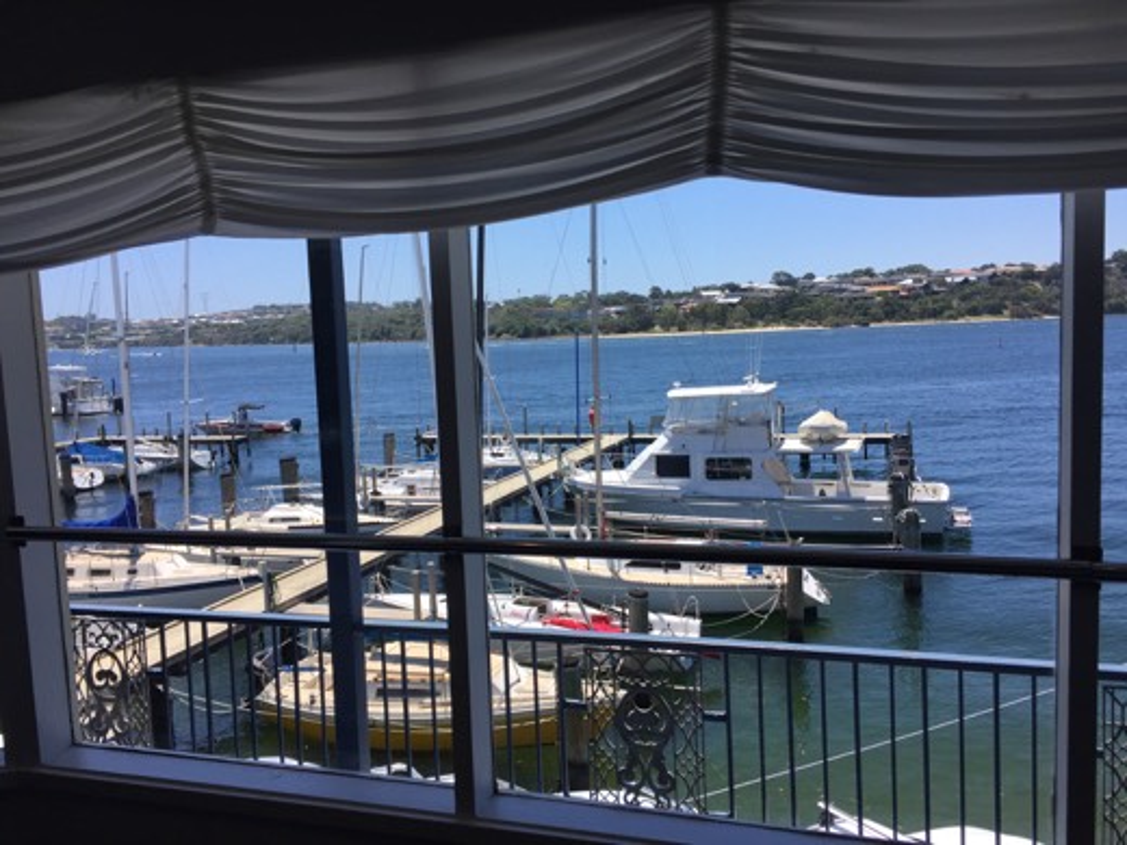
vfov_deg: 48.2
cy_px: 422
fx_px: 944
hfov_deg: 61.7
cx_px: 564
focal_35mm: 29
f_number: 2.2
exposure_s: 1/1130
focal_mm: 4.15
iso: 32
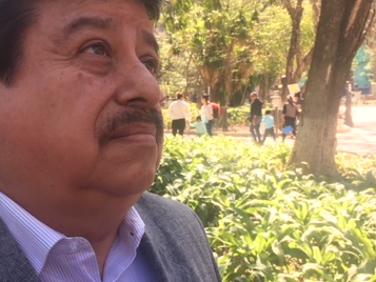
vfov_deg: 27.9
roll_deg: +2.0
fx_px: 565
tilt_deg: -6.9
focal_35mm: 52
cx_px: 117
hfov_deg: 36.3
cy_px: 185
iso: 25
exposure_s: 1/120
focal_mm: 4.15
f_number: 2.2
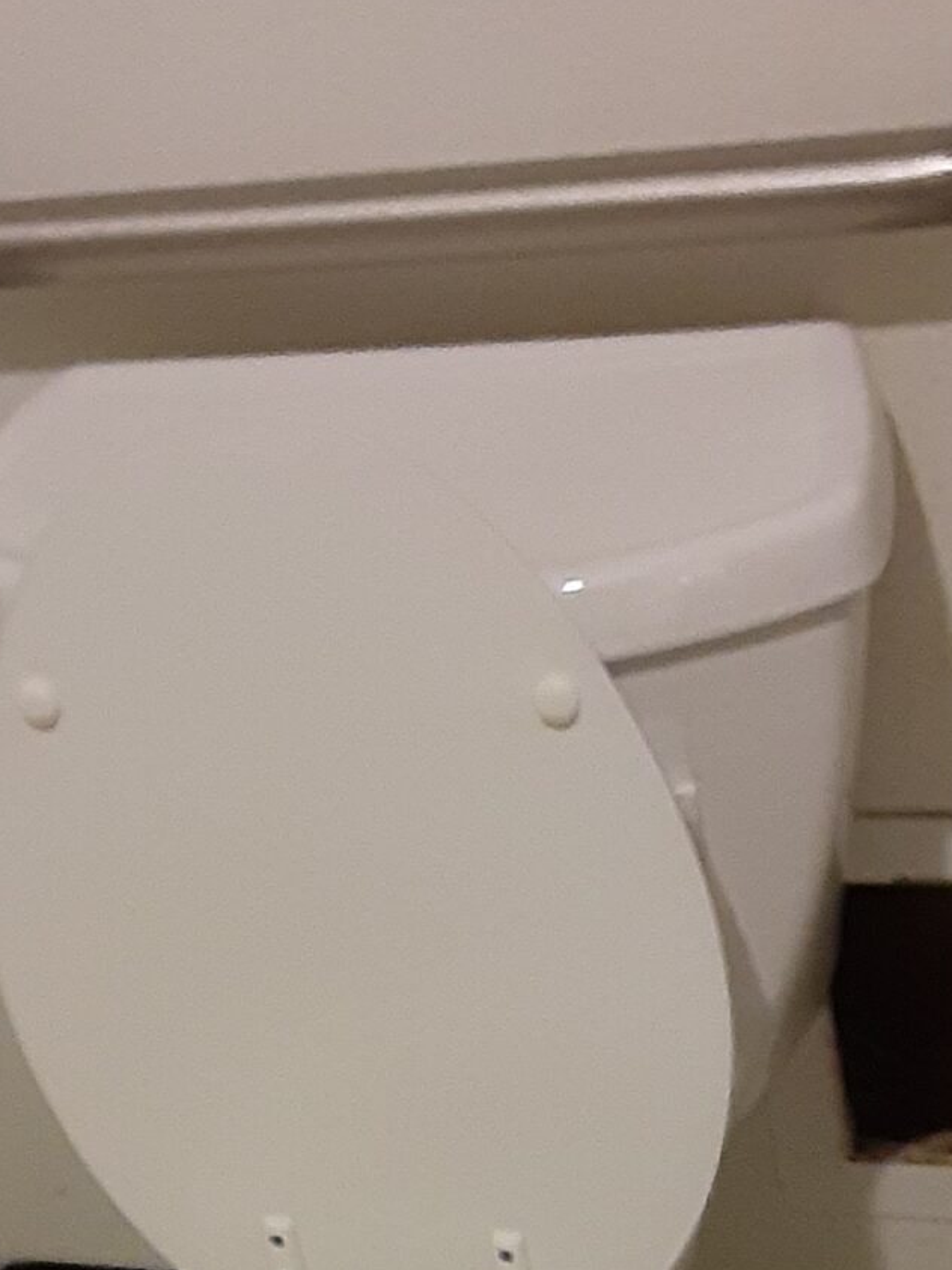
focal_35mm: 82
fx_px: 3008
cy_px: 1285
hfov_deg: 18.0
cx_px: 362
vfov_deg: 22.8
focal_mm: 2.91
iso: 500
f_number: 1.9
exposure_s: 1/24
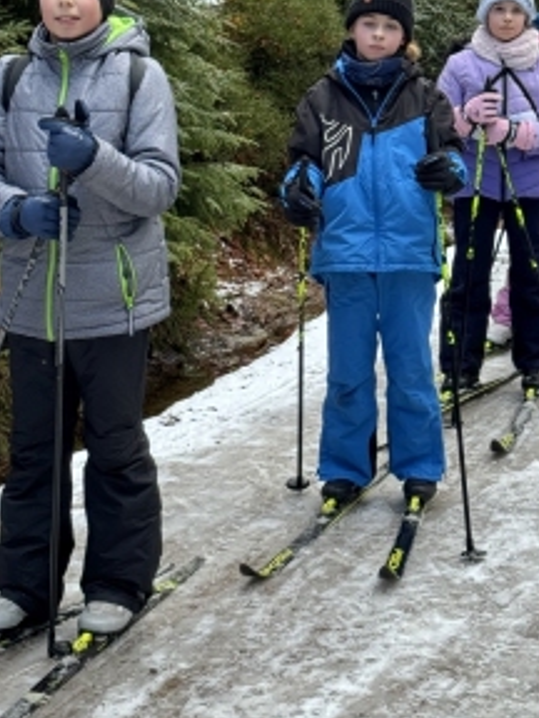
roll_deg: -1.9
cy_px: 252
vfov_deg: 19.6
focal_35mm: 100
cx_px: 215
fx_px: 2076
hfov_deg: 14.8
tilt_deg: -9.7
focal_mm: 6.86
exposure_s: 1/351
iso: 64
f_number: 1.78
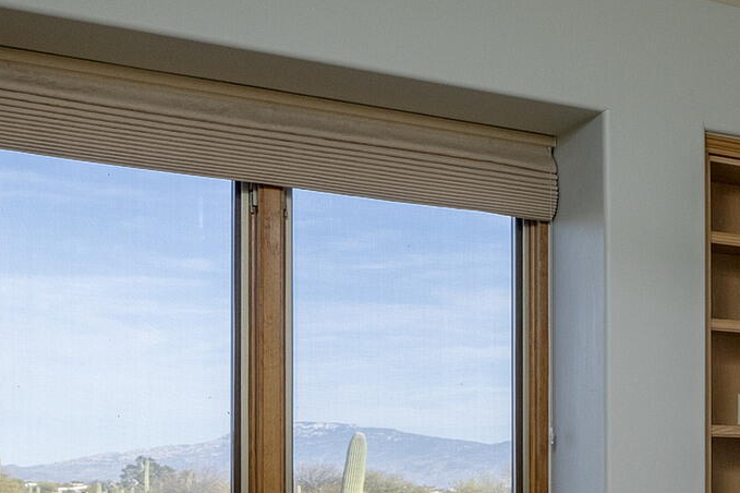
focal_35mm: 66
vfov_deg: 20.0
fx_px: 1356
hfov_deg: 24.4
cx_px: 1083
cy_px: 484
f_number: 8
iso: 200
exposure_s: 1/125
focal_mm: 16
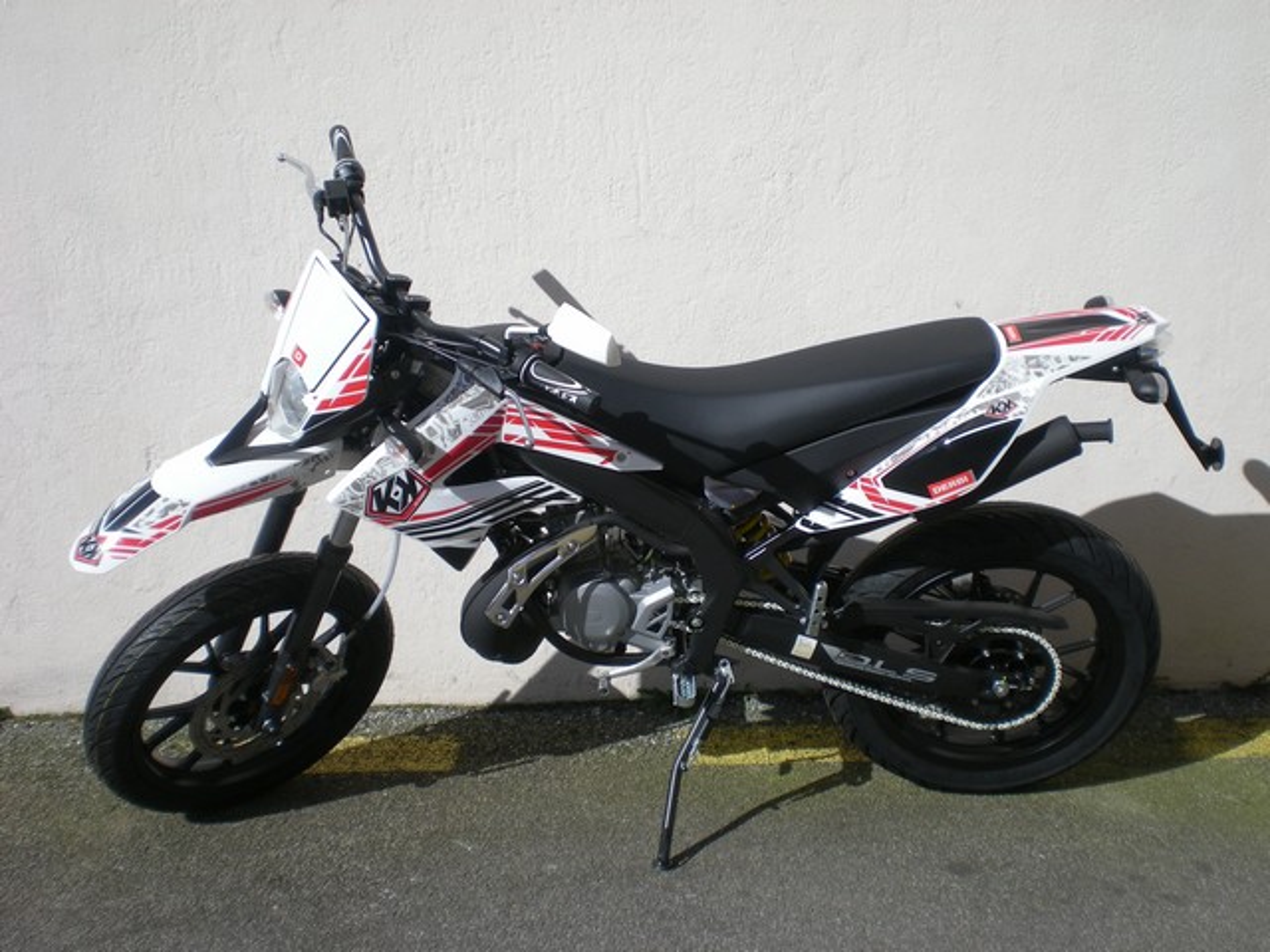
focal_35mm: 44
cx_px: 635
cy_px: 476
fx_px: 1614
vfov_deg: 32.9
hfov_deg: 42.9
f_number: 4.9
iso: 50
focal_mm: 7.4
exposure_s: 1/479
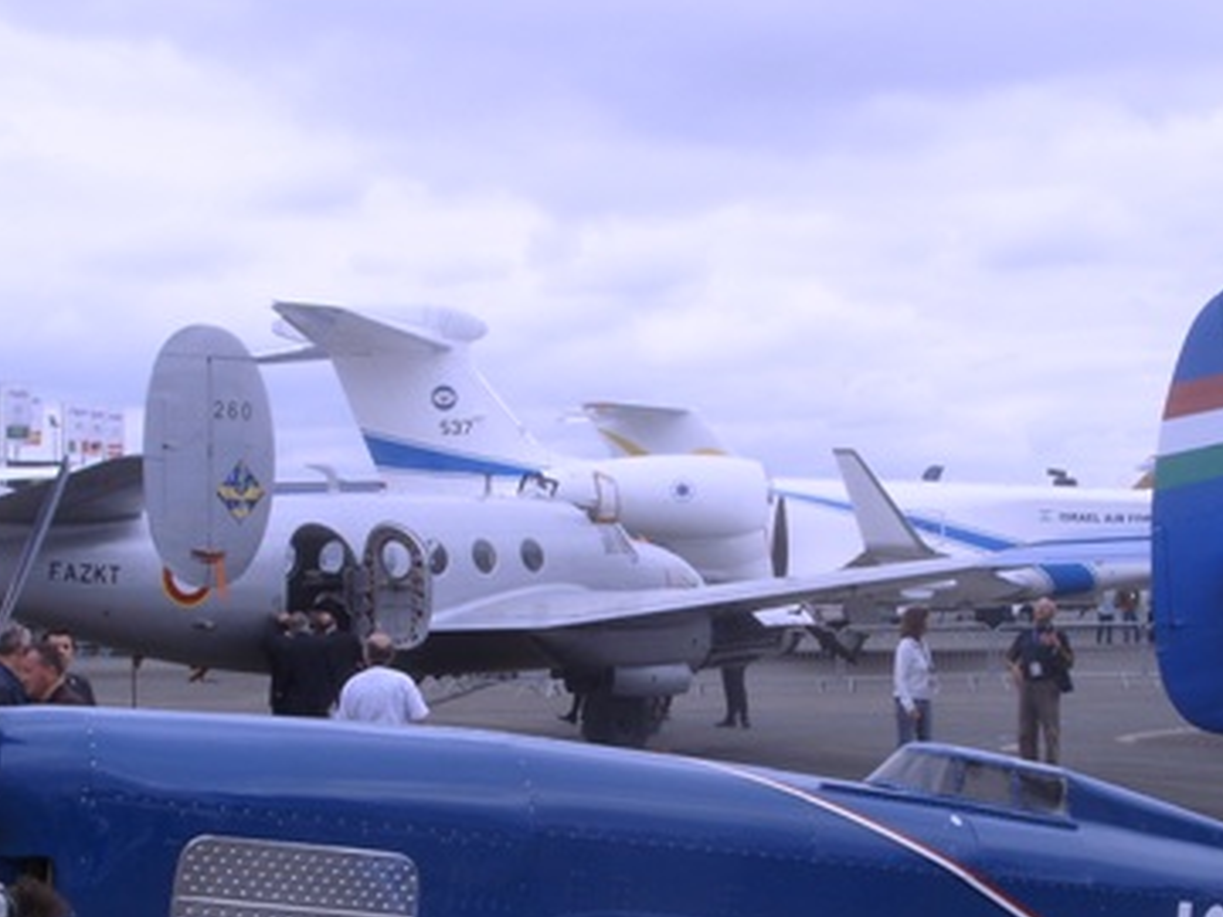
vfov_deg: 22.8
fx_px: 2261
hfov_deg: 30.3
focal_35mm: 64
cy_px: 666
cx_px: 652
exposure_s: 1/250
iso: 80
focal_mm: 6
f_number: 5.5
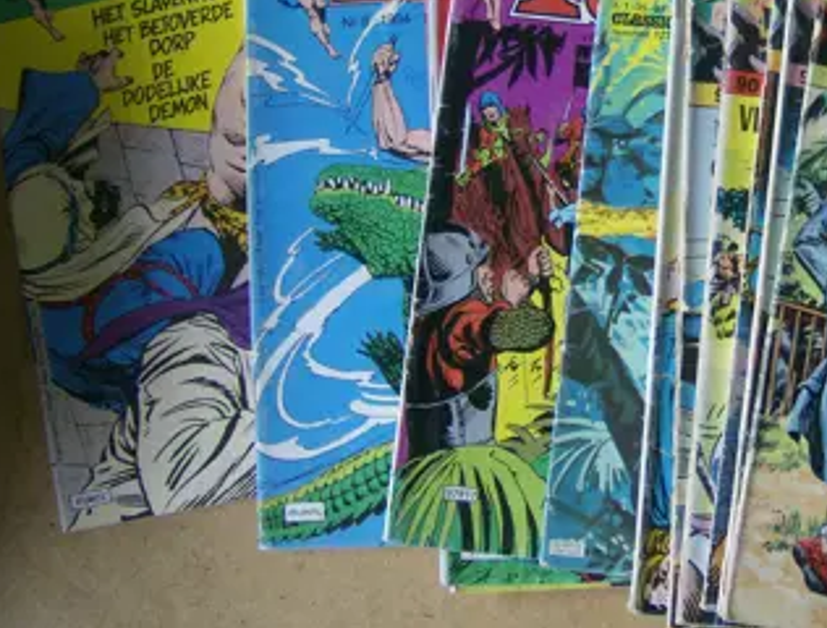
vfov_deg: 27.1
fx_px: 1296
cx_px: 605
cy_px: 222
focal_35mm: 54
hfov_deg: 34.7
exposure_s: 1/64
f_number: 2.8
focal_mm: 6
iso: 108
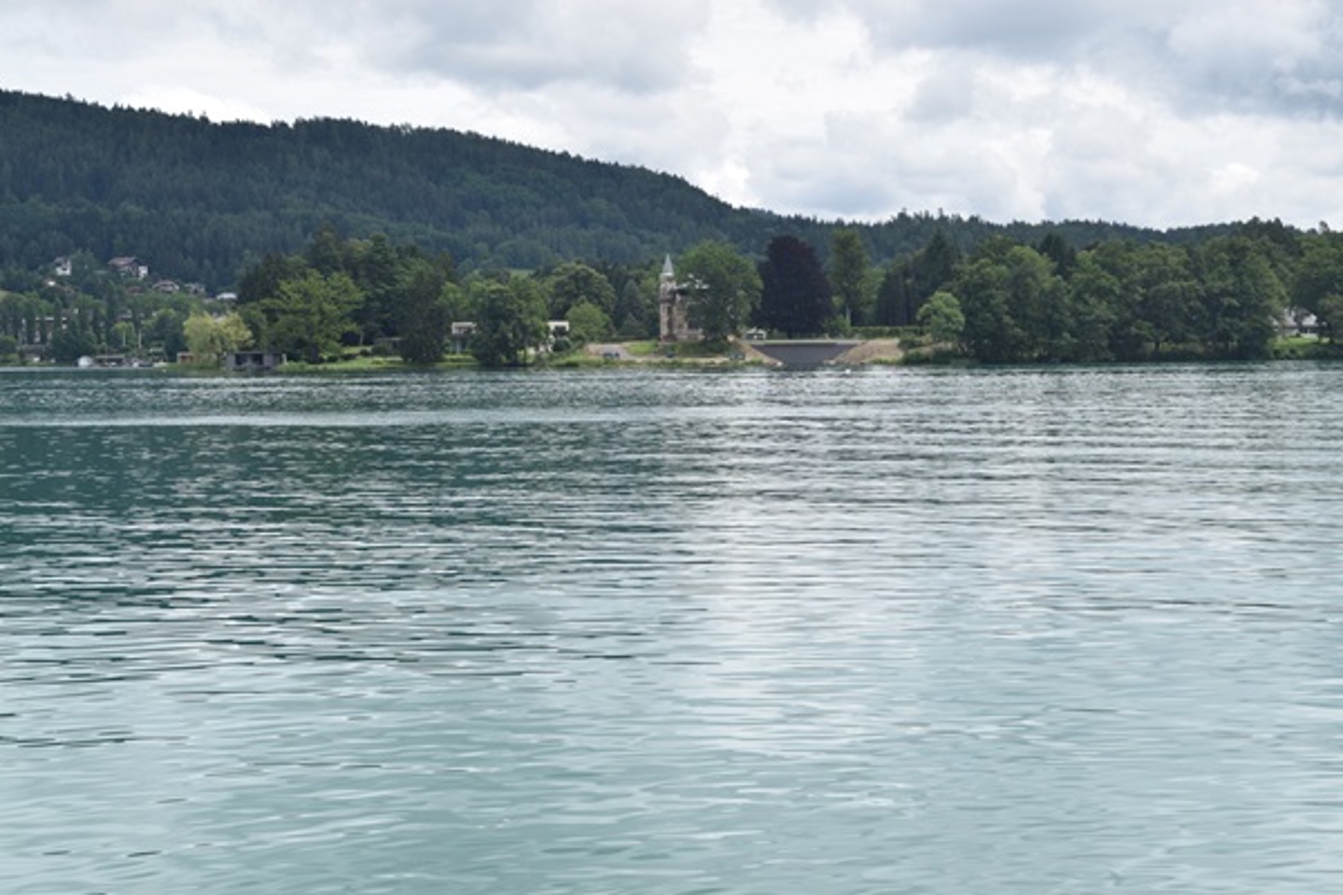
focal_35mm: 82
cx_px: 672
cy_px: 448
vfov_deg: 16.6
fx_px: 3077
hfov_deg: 24.6
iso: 100
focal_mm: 55
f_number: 10
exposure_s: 1/125
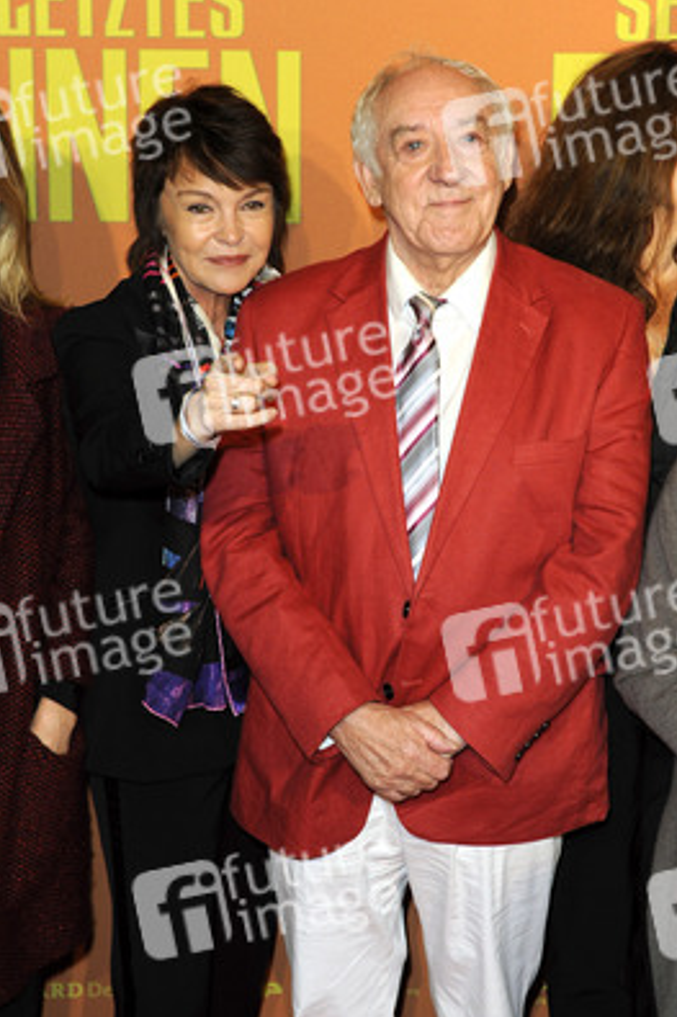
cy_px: 512
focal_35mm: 71
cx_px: 341
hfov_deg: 19.2
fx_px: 2004
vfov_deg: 28.5
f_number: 5.6
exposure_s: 1/320
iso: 800
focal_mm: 70
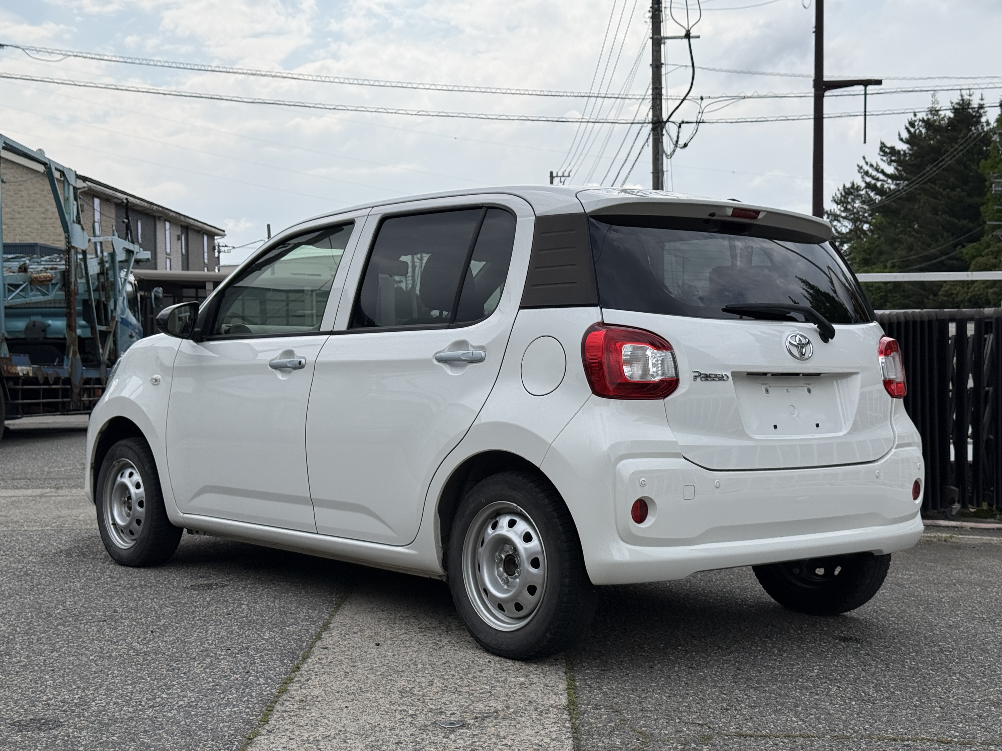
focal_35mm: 48
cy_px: 376
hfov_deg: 39.7
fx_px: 1389
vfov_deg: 30.3
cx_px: 501
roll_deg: +0.1
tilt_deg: -1.4
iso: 64
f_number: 1.78
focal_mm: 6.76
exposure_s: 1/7874
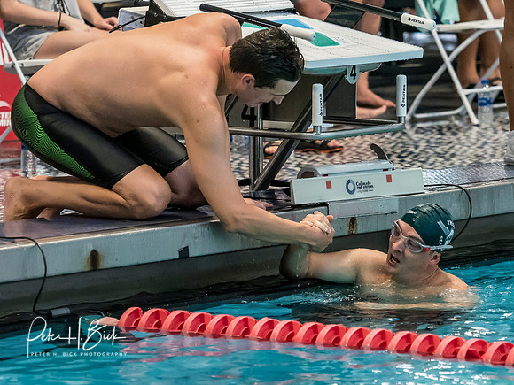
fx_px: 4327
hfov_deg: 6.8
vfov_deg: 5.1
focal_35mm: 291
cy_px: 214
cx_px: 212
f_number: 2.8
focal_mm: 97
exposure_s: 1/640
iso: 3200
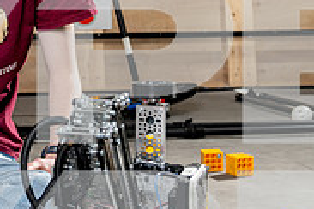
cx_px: 3
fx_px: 802
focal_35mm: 92
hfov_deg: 21.4
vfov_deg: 14.8
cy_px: 54
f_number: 4.5
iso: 100
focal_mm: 29
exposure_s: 1/250
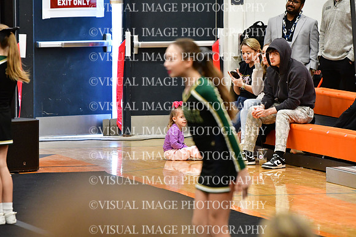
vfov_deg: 4.8
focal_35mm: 285
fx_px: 2819
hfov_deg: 7.2
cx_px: 178
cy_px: 118
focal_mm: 190
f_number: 3.5
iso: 5000
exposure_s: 1/500
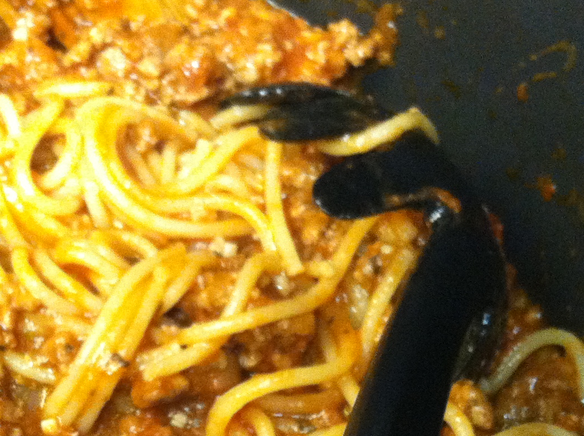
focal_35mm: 87
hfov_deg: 21.8
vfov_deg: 16.6
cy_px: 432
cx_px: 8
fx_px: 1466
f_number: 2.8
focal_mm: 3.85
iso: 400
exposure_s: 1/15
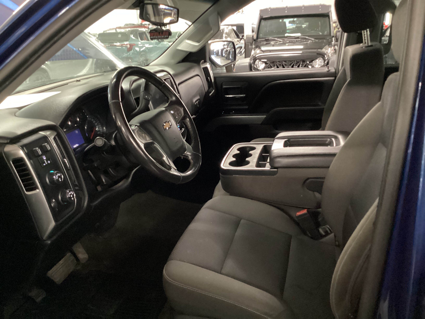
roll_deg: +2.2
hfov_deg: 58.4
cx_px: 212
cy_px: 160
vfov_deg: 45.4
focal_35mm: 31
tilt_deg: -21.2
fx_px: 381
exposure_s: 1/17
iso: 640
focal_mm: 3.3
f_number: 2.4
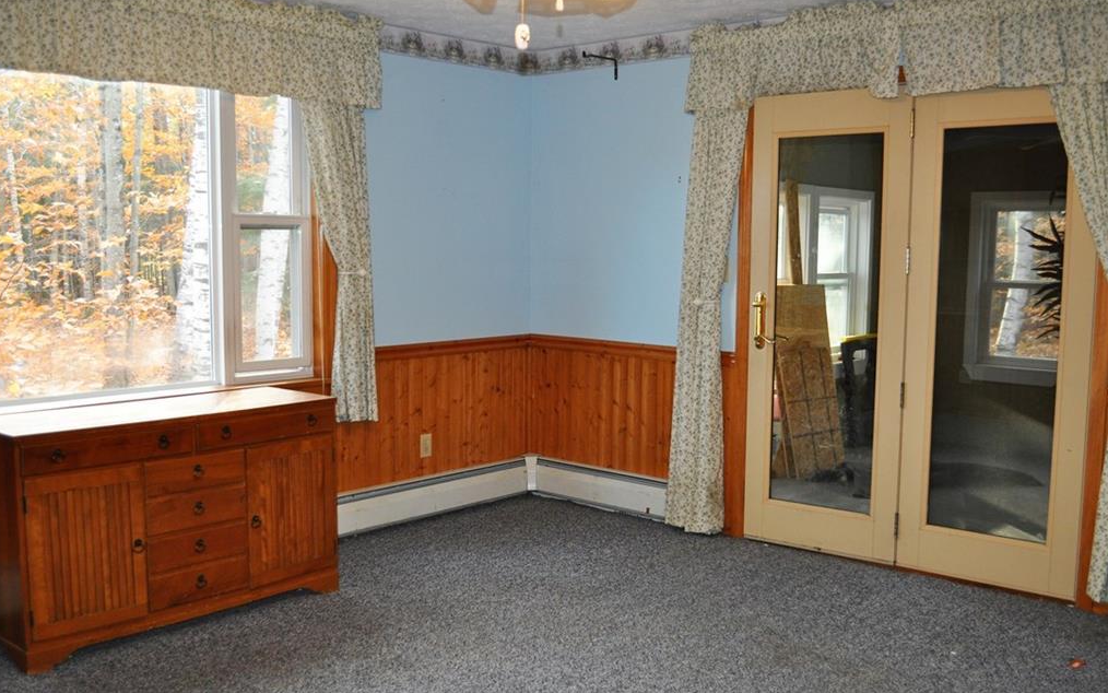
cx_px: 550
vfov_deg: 34.4
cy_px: 367
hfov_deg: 52.7
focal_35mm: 37
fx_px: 1117
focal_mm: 24
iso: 800
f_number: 4
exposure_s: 1/80
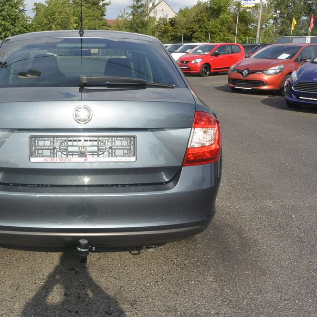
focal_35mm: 38
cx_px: 82
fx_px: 394
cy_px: 163
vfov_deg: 43.9
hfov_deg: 42.6
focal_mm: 11
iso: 160
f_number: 9
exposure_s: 1/250
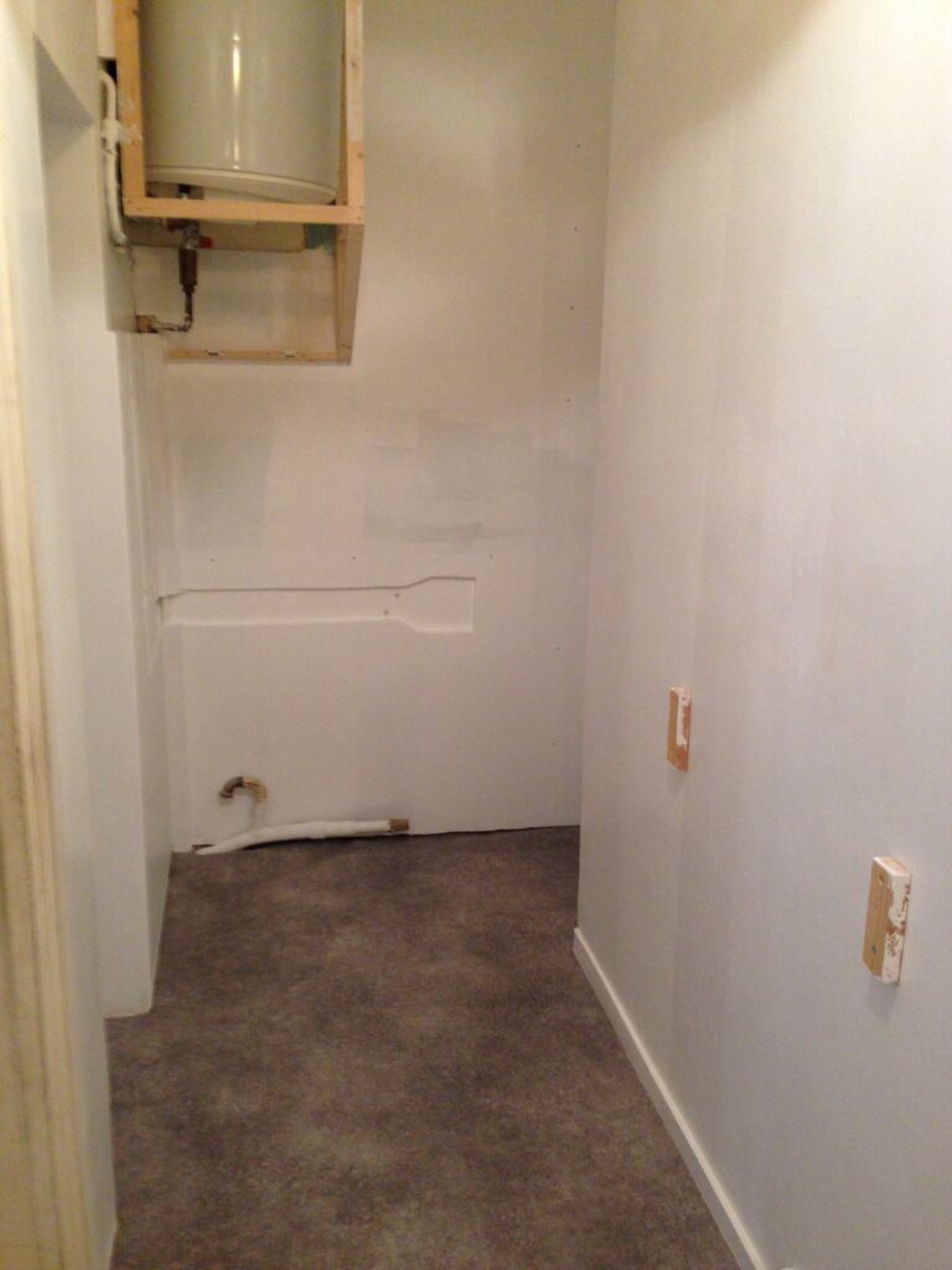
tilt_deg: -14.0
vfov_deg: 55.4
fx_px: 1210
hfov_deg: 42.9
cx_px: 476
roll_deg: -1.2
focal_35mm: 33
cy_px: 635
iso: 200
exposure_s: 1/20
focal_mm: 4.12
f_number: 2.4
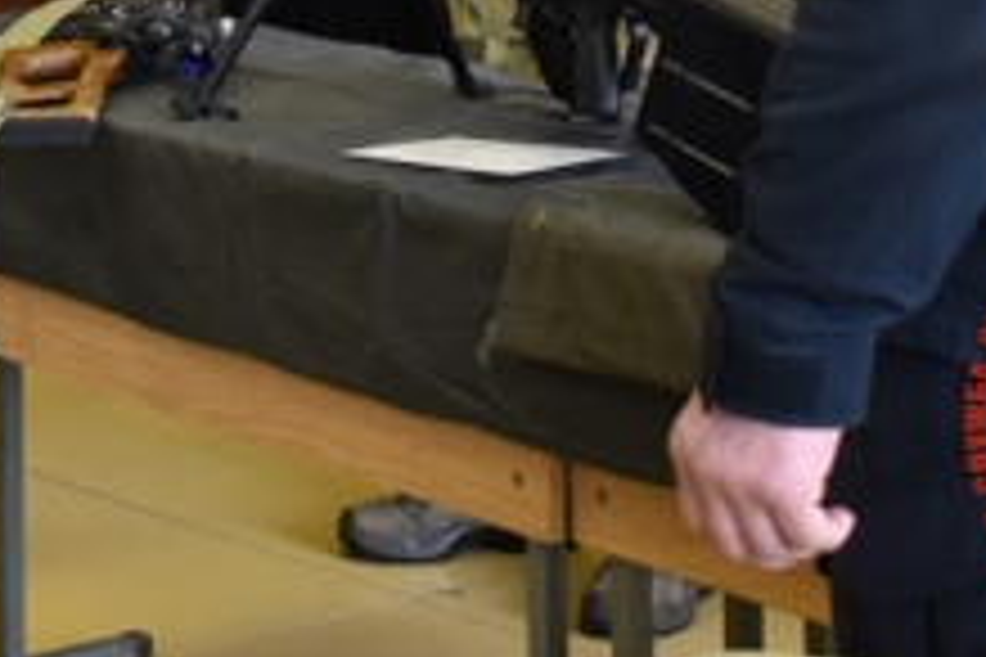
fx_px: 3944
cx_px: -216
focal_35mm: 144
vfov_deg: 9.2
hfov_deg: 13.8
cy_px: -446
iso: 500
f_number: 4.2
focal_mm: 28
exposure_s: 1/50
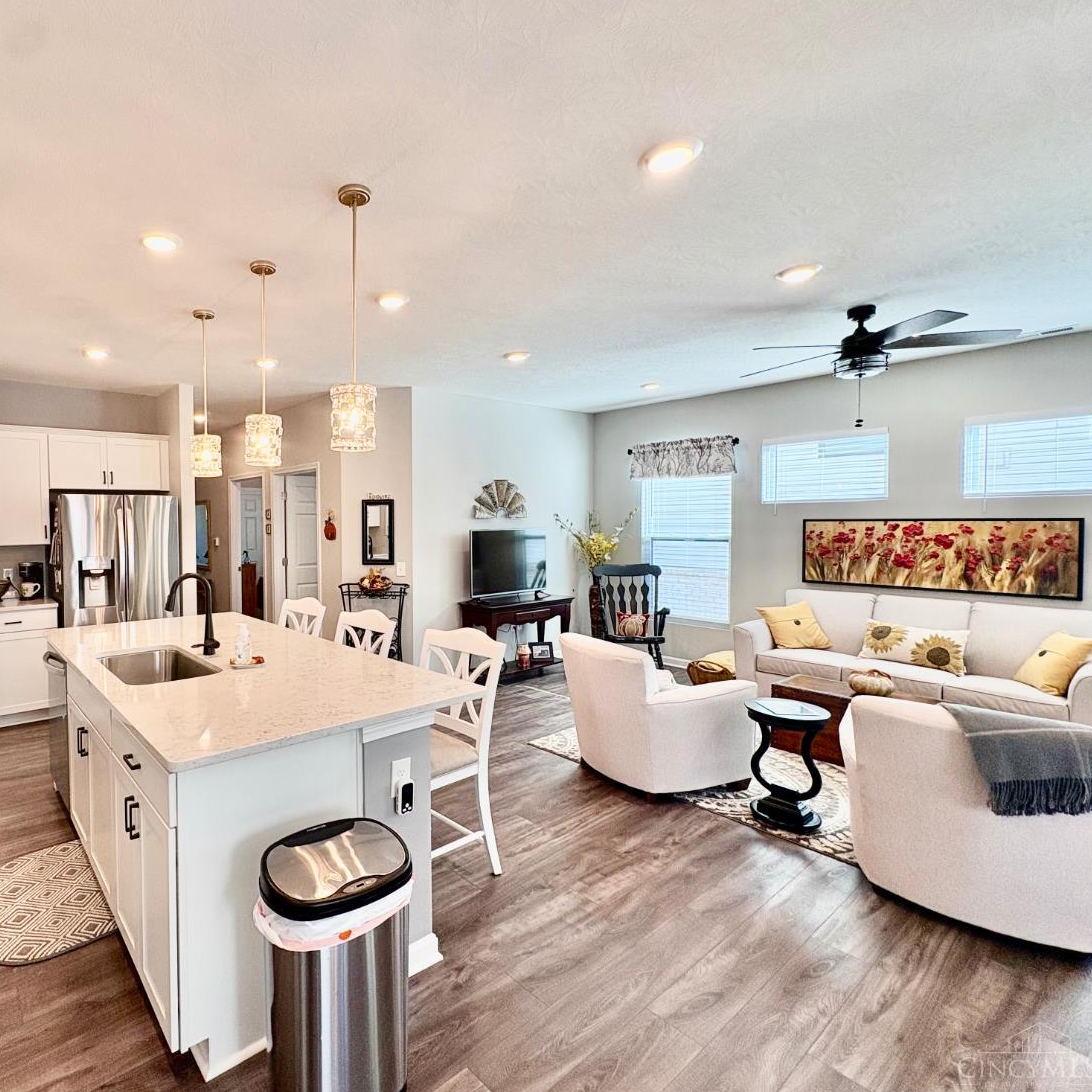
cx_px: 361
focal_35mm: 17
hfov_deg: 81.1
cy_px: 540
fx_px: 607
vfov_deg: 84.0
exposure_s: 1/127
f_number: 2.2
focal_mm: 2.22
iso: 100
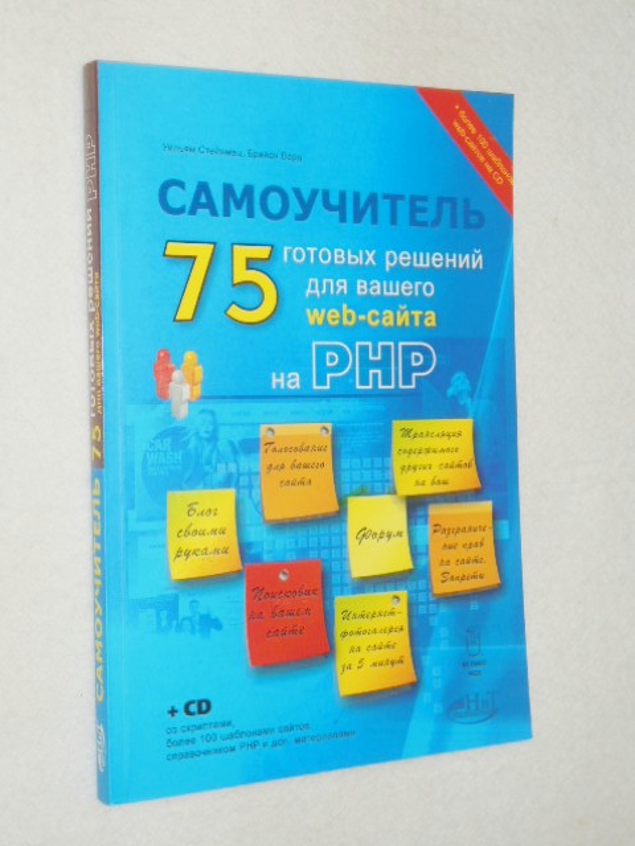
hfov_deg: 22.3
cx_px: 318
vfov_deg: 29.4
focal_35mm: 66
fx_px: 1614
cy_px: 423
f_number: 4.3
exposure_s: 1/60
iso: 200
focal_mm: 11.7
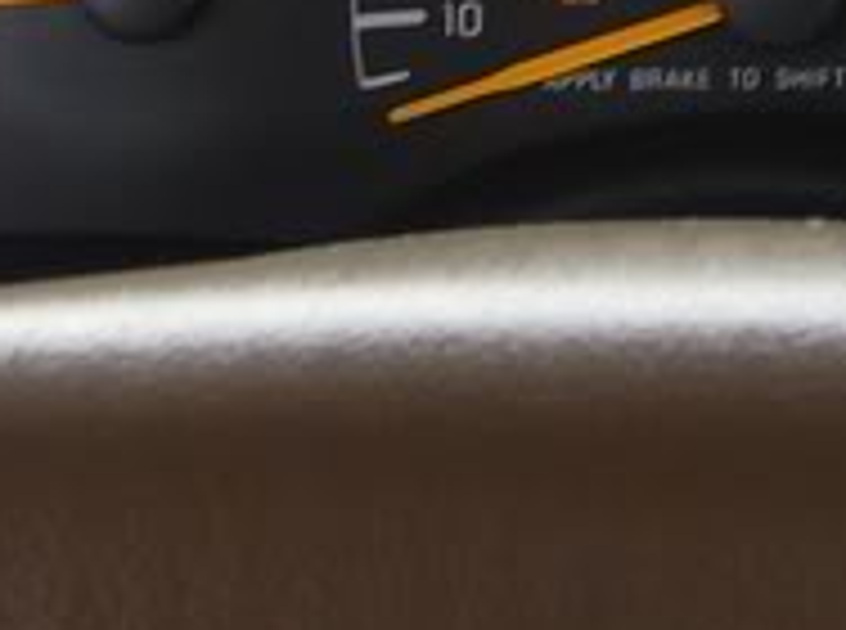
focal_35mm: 153
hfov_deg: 12.8
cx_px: 770
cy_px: -274
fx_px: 3730
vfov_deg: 9.4
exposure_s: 1/96.8
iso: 100
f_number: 2.8
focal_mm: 6
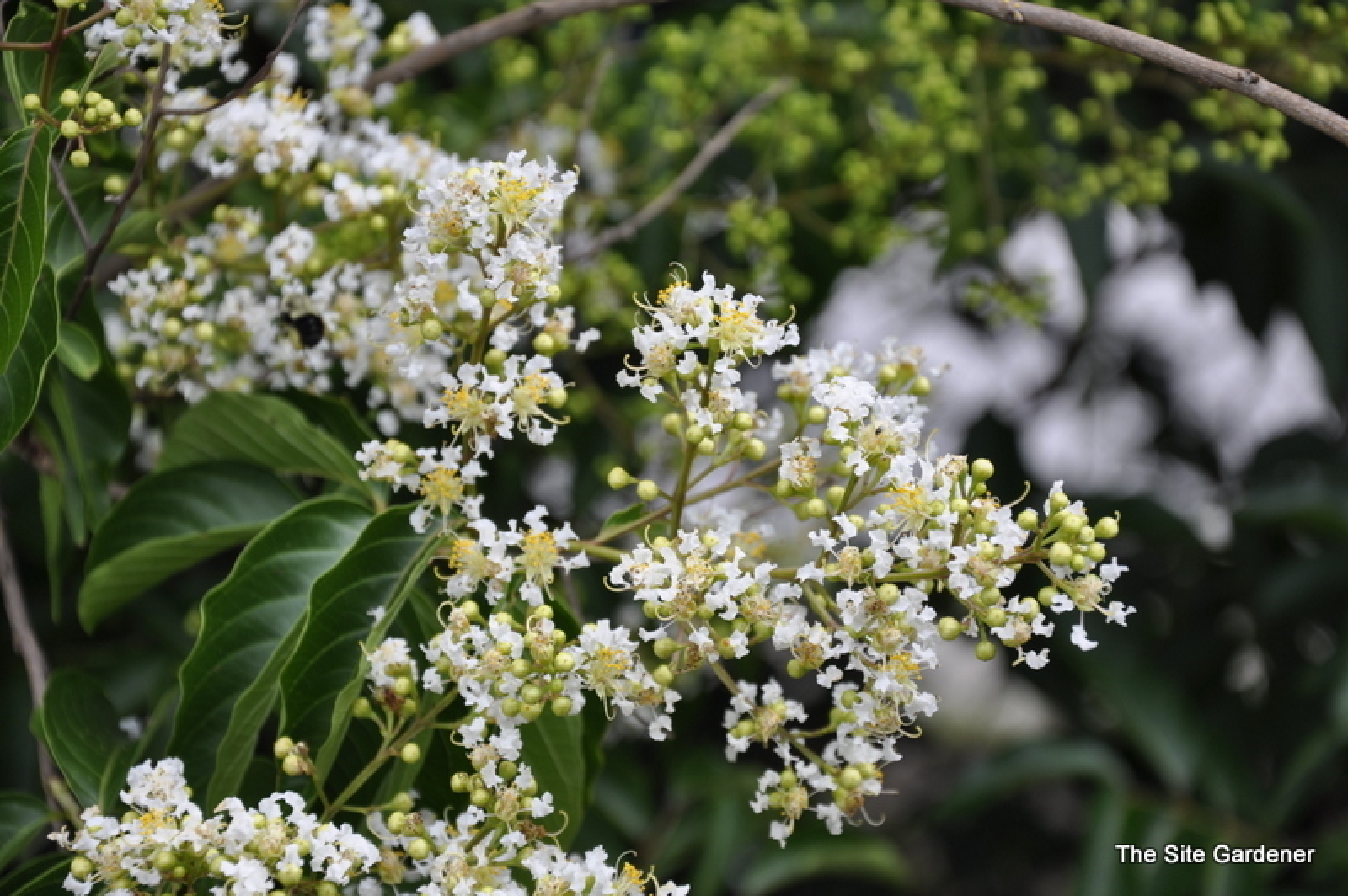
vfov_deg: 12.2
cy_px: 448
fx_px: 4209
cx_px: 674
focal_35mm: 112
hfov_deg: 18.2
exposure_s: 1/180
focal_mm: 75
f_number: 6.7
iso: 200
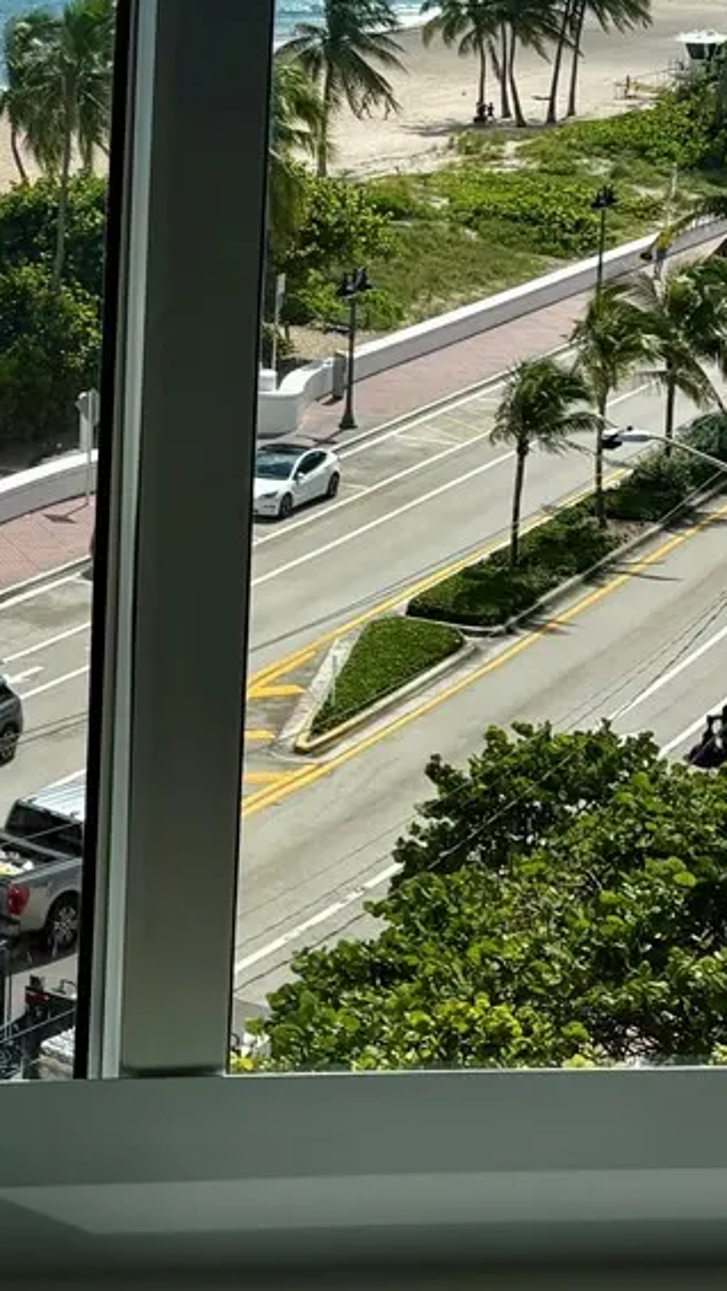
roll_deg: -0.5
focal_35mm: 80
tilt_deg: -8.4
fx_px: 2741
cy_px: 168
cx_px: -526
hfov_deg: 13.7
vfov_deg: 25.8
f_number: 1.6
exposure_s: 1/2865
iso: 50
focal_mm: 5.96
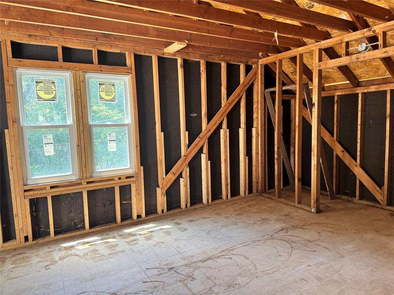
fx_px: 273
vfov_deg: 56.8
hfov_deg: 71.6
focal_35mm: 24
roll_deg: +1.4
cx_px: 197
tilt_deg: -6.8
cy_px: 148
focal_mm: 6.76
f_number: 1.78
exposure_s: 1/121
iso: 125
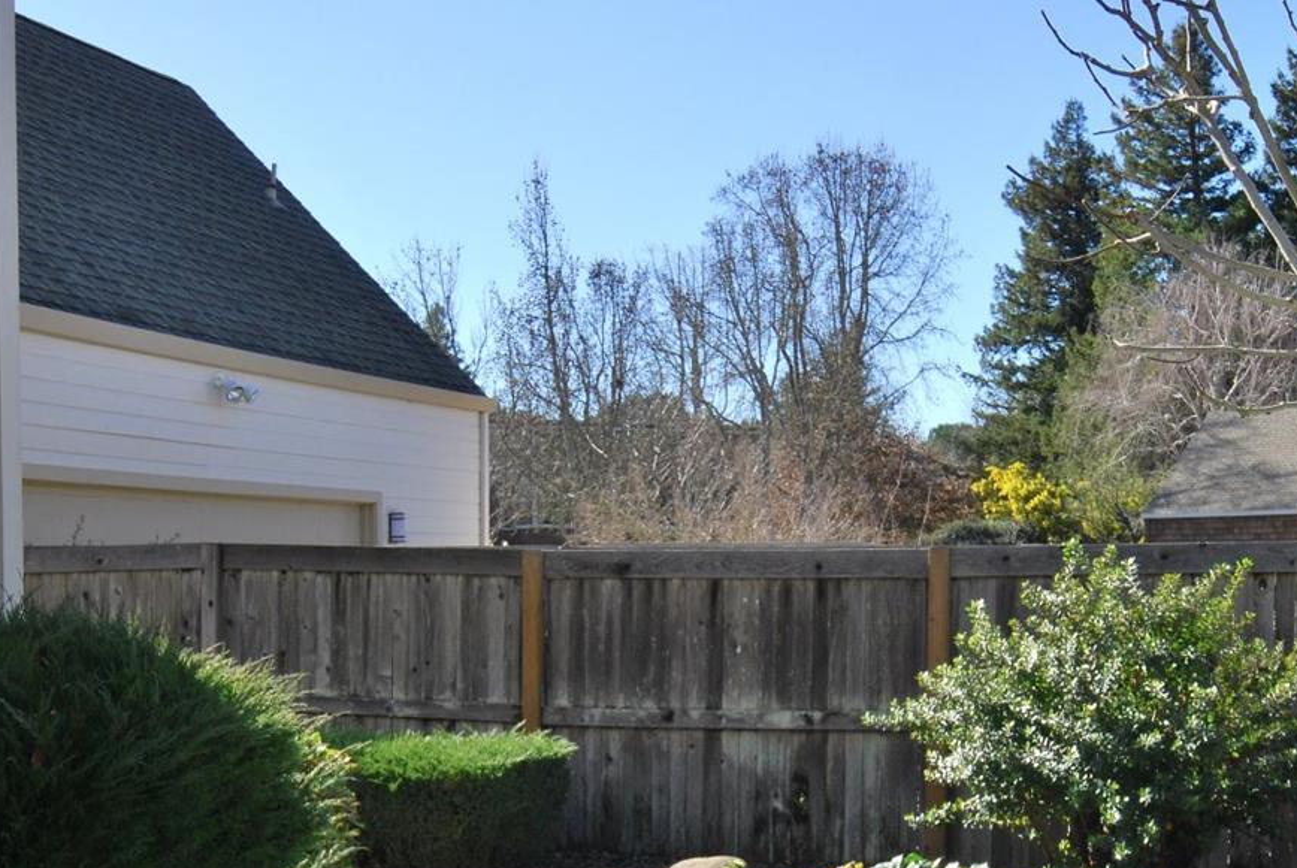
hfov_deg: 35.0
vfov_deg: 23.5
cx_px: 693
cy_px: 678
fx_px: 2056
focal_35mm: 57
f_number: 9
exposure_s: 1/160
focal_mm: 22
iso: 200
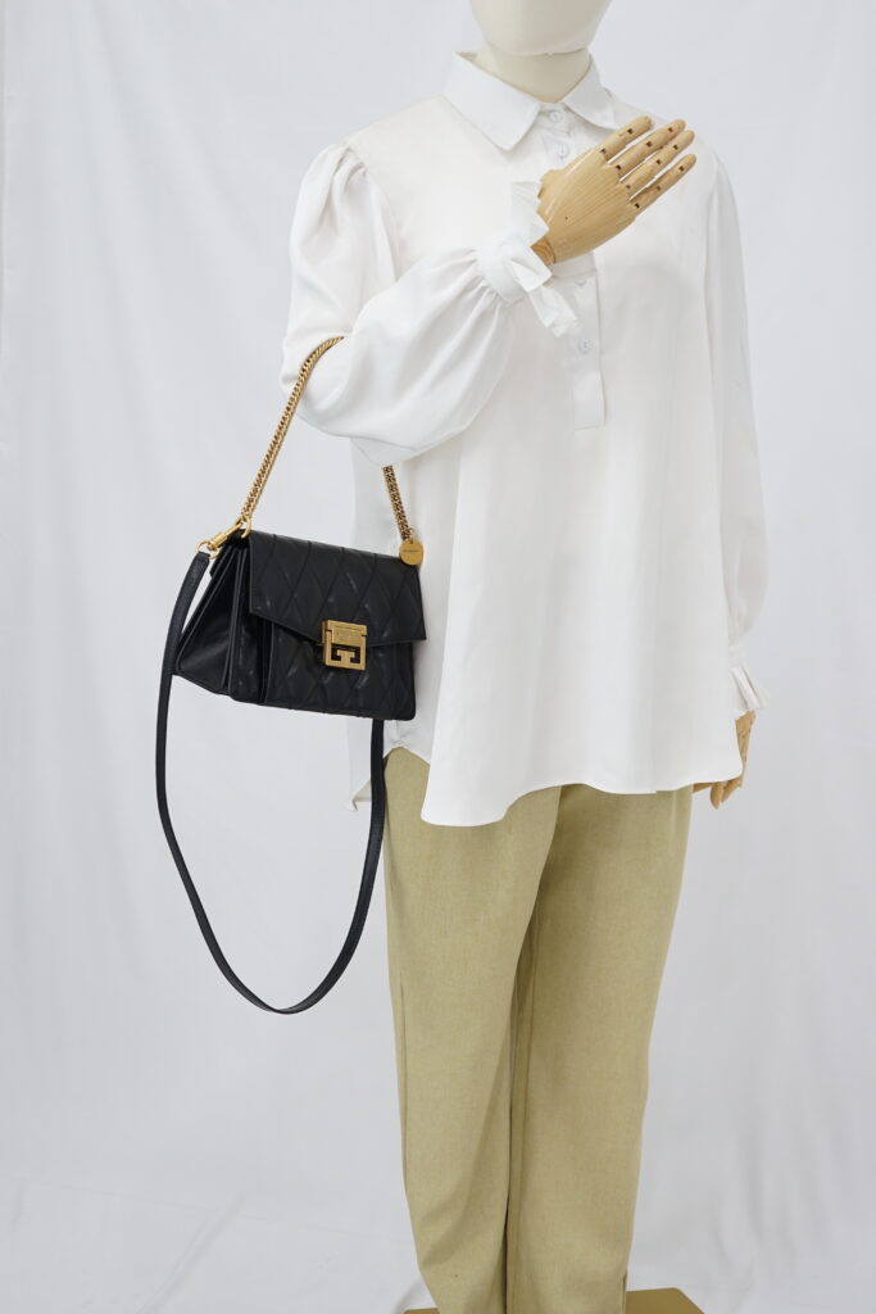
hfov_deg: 27.0
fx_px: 1824
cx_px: 438
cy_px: 657
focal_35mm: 50
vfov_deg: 39.6
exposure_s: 1/10
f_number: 6.3
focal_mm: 50
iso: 640
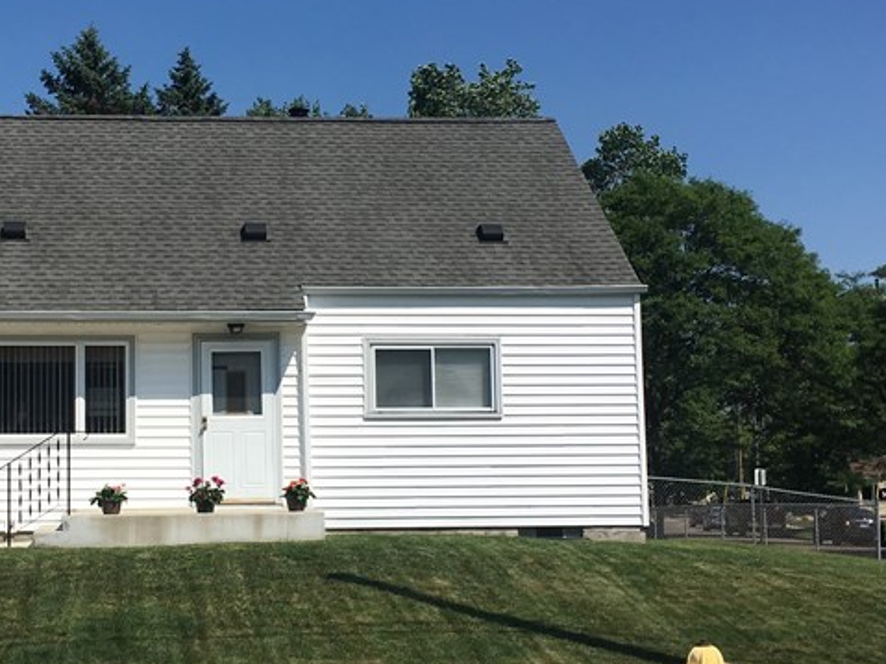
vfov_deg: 23.6
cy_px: 361
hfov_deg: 30.8
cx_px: 250
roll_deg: +0.3
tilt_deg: +5.2
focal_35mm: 62
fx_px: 1586
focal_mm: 4.15
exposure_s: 1/2747
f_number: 2.2
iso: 25
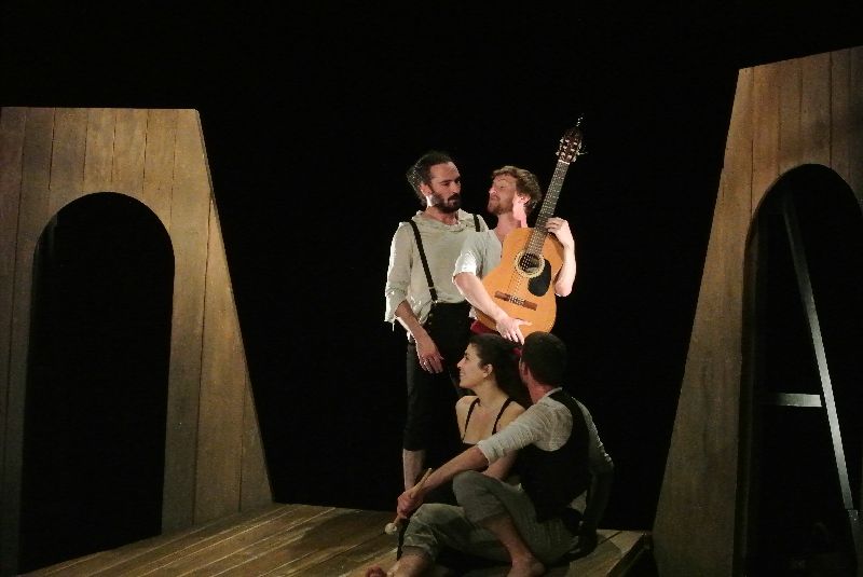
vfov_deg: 16.9
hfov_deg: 25.0
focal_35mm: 81
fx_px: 1943
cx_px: 432
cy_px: 288
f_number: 5
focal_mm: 30
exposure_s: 1/400
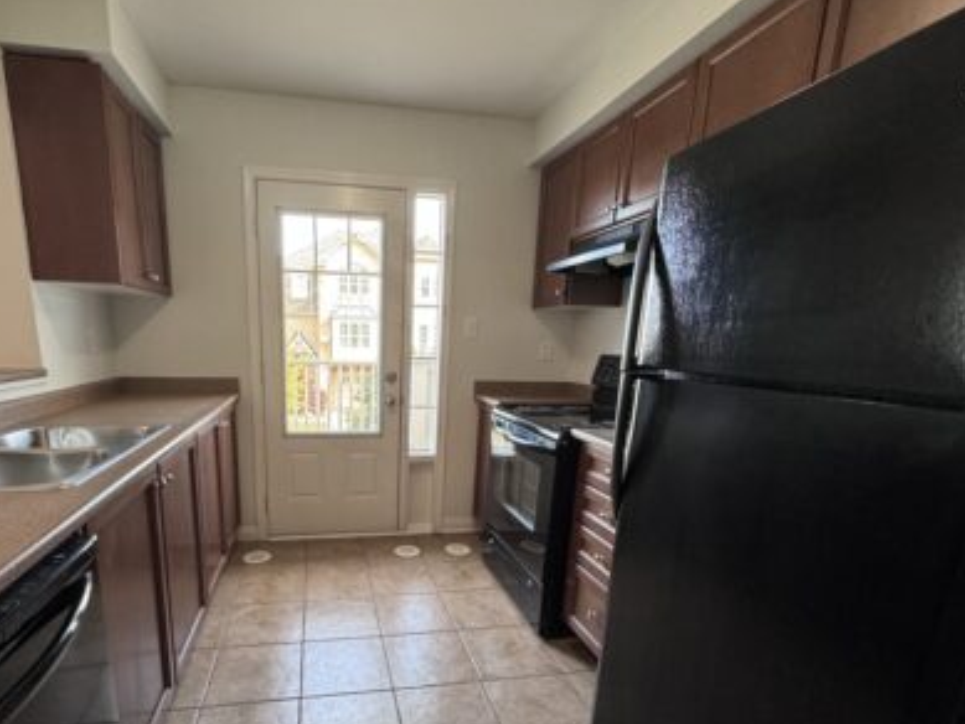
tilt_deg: -12.2
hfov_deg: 87.0
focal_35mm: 18
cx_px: 402
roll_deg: -1.5
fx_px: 502
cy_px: 452
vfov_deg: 70.5
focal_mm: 2.22
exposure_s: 1/120
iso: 320
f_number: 2.2
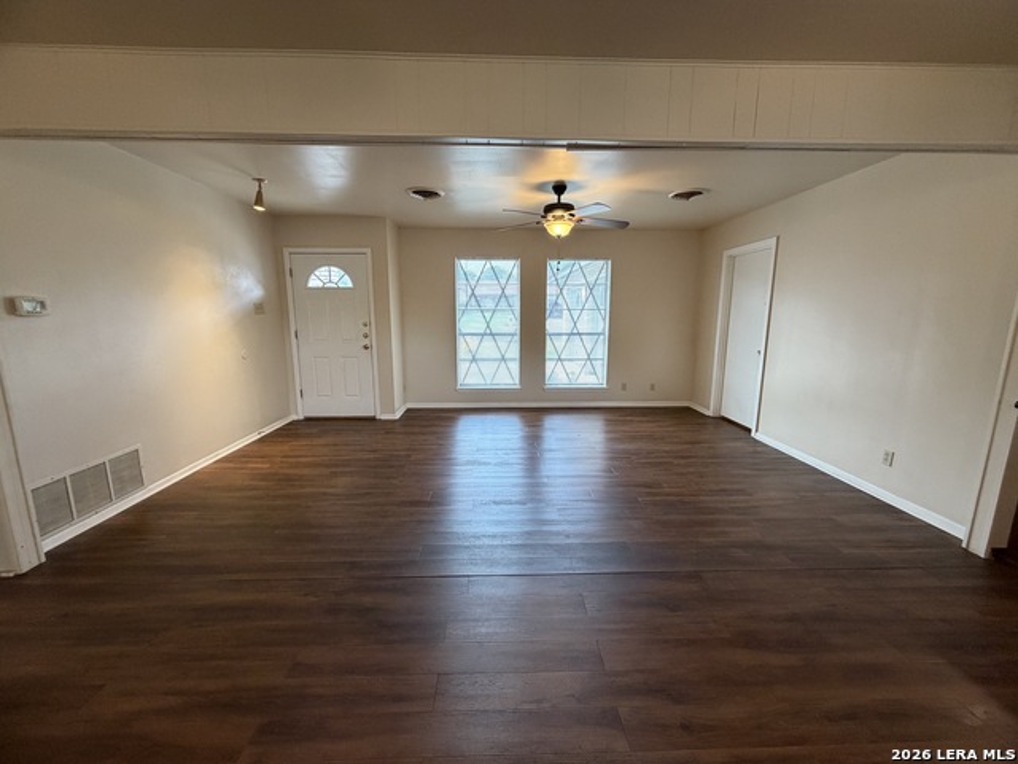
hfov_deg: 102.1
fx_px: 412
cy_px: 382
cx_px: 509
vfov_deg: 85.7
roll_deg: +0.2
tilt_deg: -9.9
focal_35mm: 14
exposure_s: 1/60
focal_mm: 2.22
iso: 320
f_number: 2.2
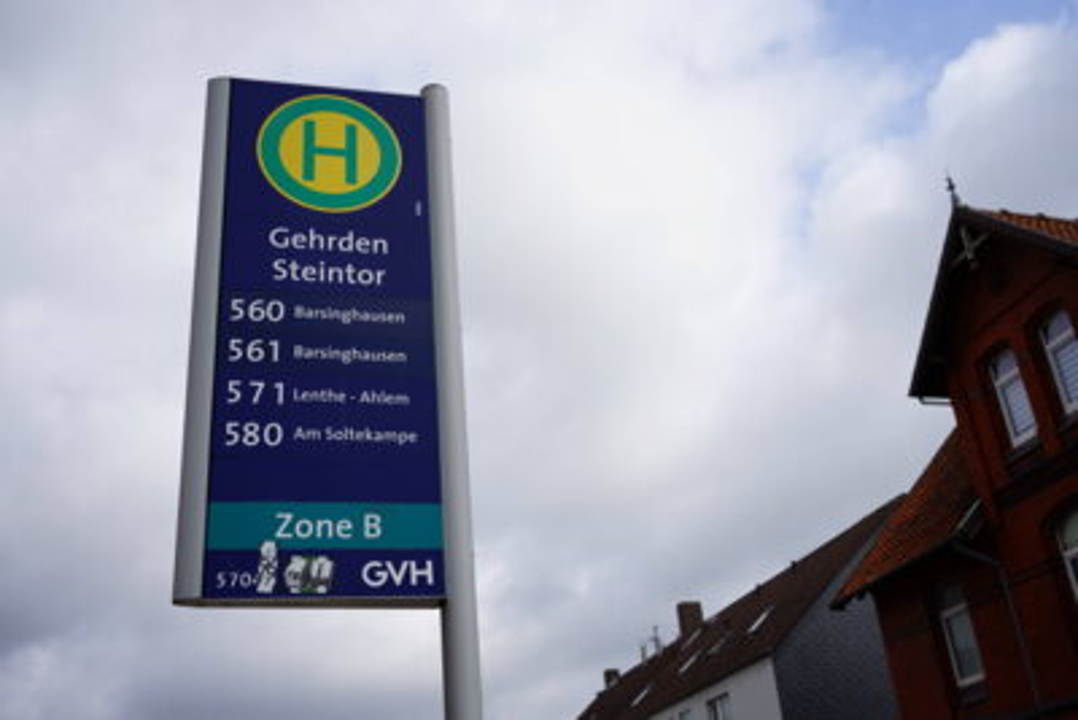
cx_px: 539
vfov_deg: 37.9
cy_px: 360
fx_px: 1048
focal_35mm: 35
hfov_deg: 54.4
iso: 100
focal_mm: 35
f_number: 7.1
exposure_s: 1/400
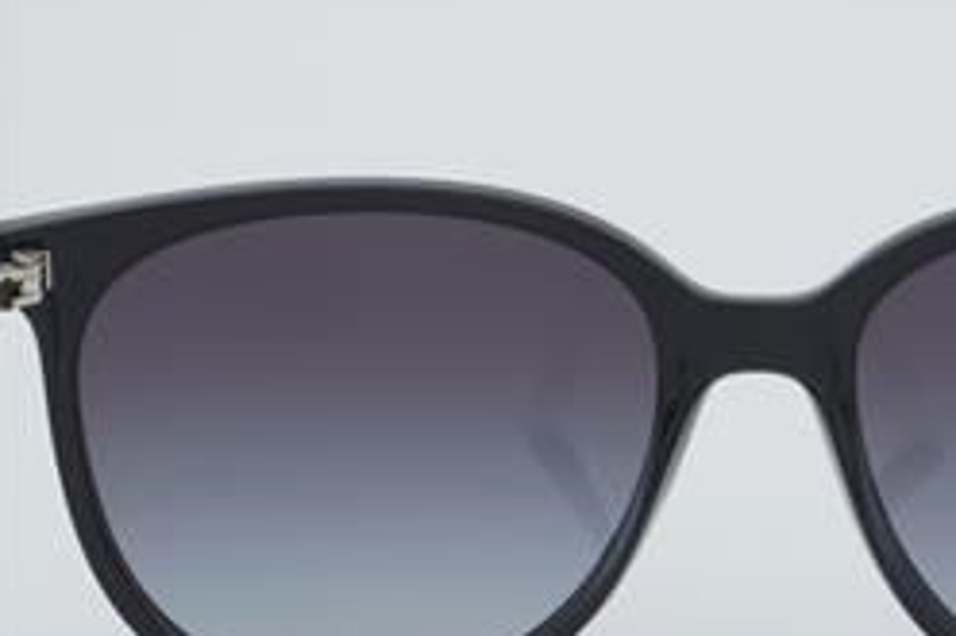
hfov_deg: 15.4
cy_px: 393
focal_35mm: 133
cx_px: 759
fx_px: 3524
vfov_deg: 10.3
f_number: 32
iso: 100
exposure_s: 1/4
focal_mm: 55
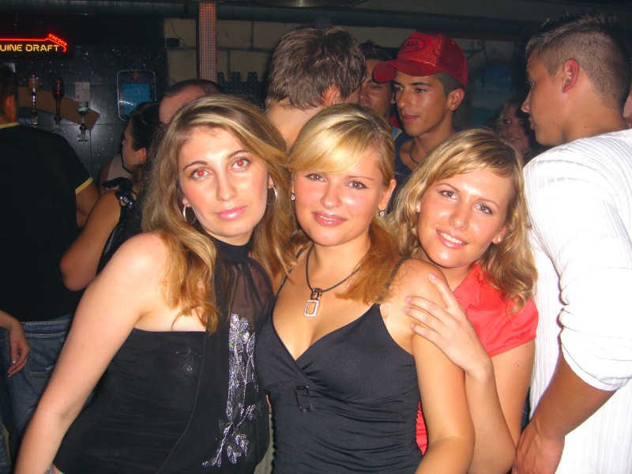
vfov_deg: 37.7
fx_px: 694
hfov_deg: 49.0
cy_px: 237
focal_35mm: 38
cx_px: 316
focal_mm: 7.9
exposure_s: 1/60
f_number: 2.8
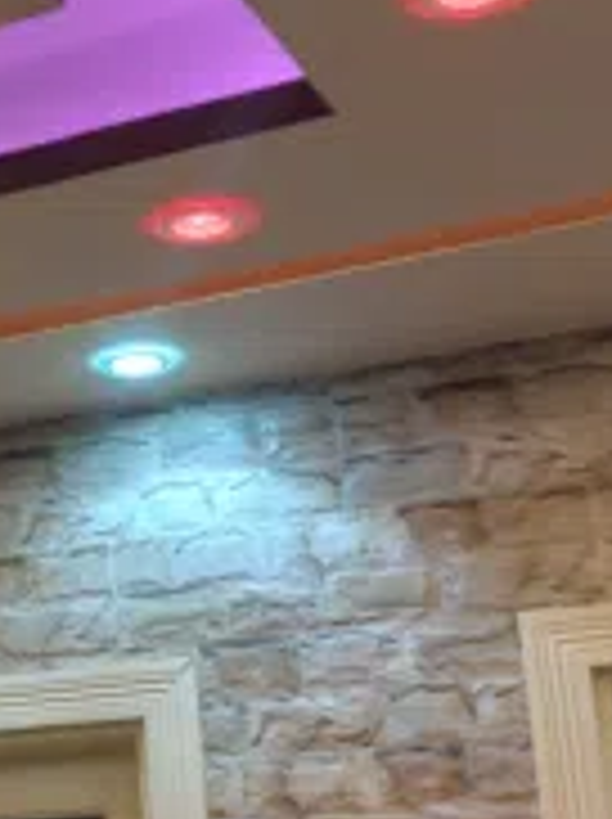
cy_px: 396
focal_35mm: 88
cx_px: -297
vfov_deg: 22.3
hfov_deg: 15.5
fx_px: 2079
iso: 64
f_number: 1.8
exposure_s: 1/50
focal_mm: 5.23
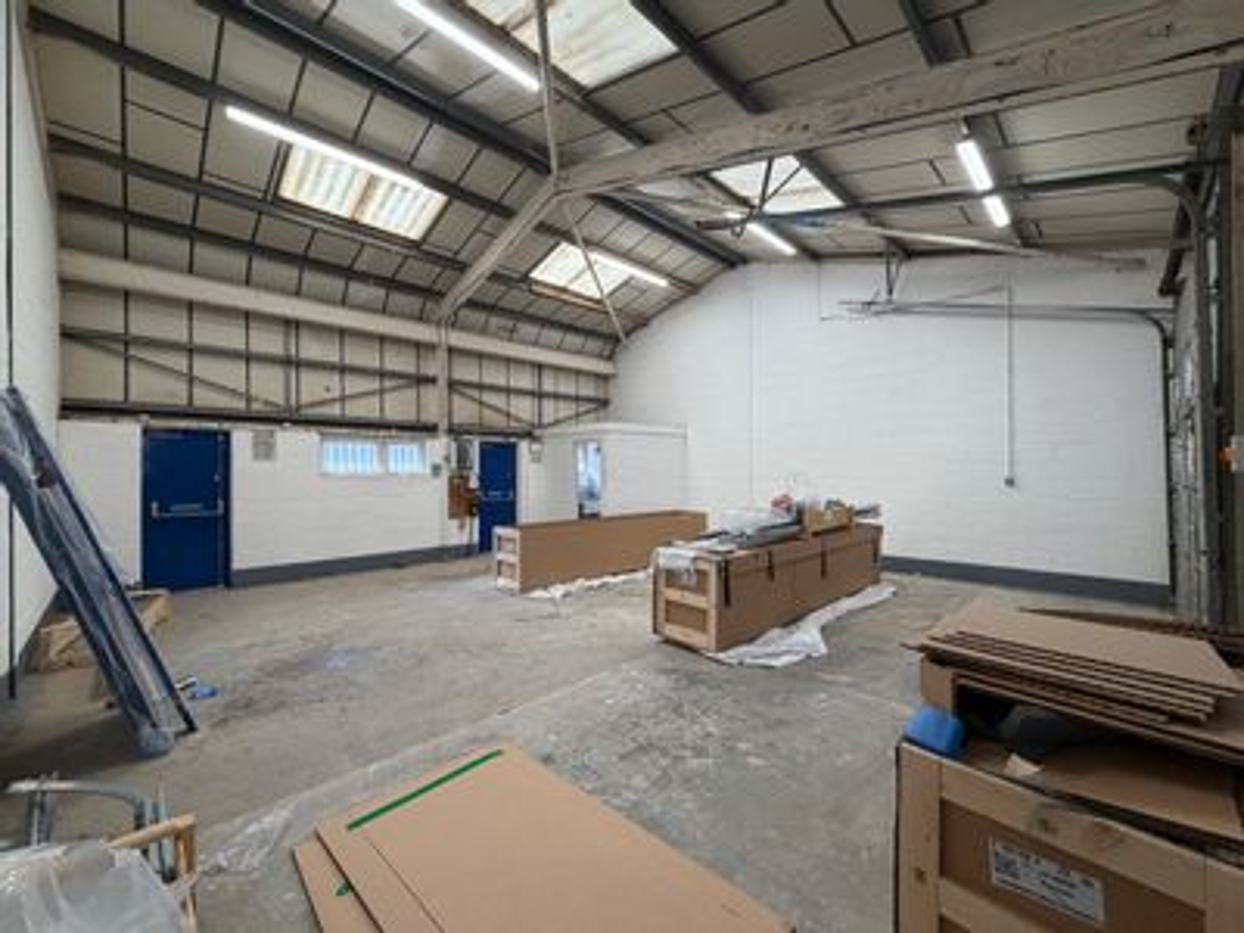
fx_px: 503
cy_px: 466
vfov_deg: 85.7
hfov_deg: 102.1
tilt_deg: +0.4
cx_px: 622
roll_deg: +0.7
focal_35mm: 14
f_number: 2.2
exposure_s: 1/100
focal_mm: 2.22
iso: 100
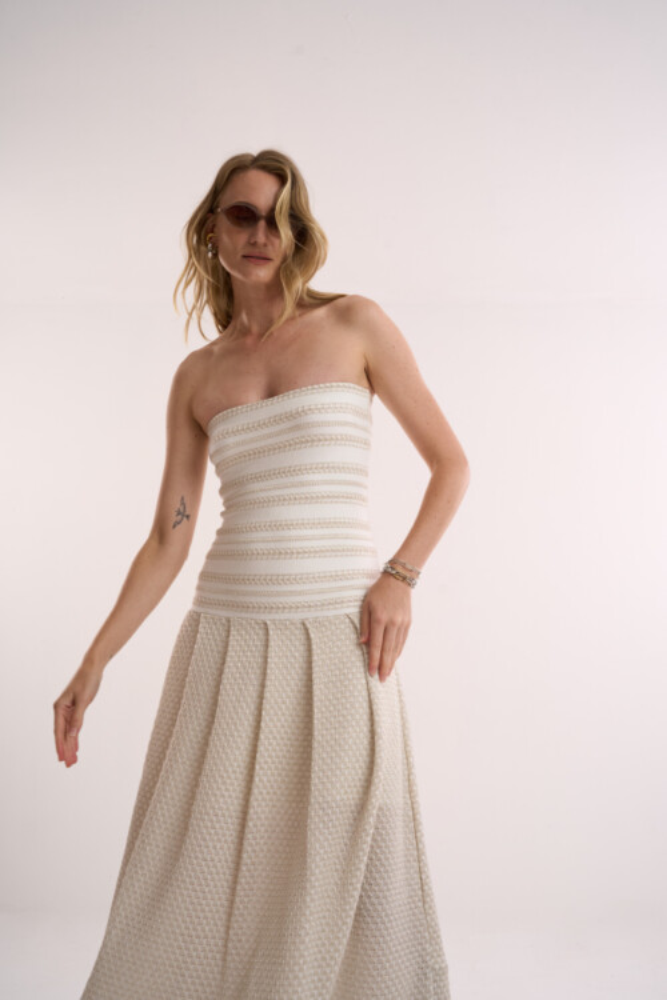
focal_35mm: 34
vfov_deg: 55.5
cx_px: 334
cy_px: 500
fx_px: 950
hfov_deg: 38.7
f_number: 8
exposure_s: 1/160
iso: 320
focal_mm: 34.2
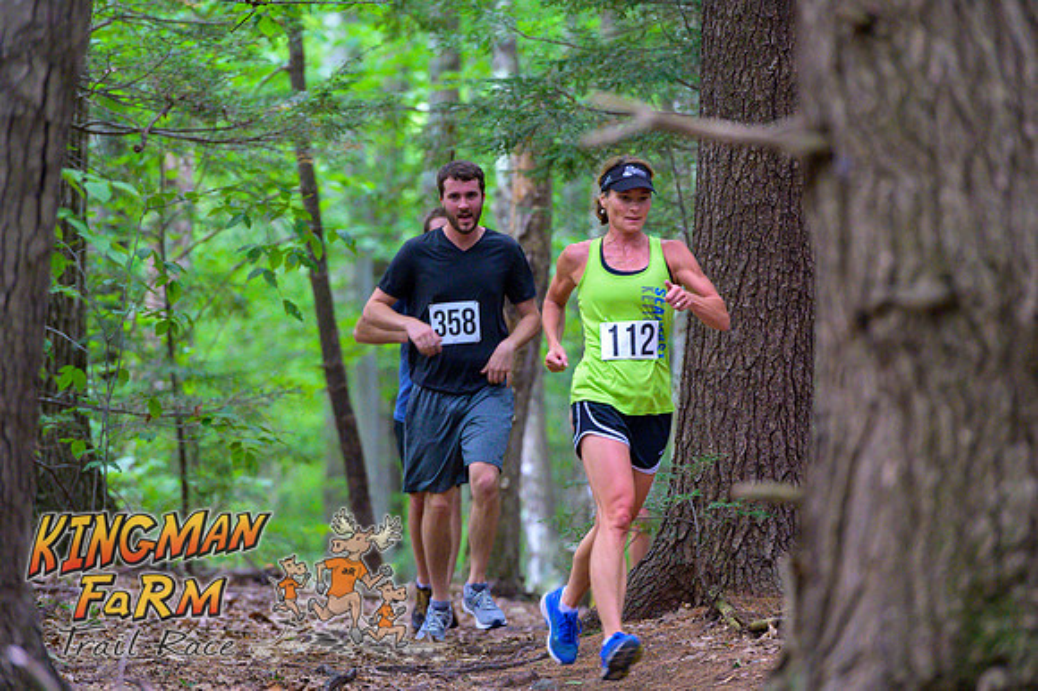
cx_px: 519
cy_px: 346
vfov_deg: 7.0
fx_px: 5619
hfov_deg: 10.6
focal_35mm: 195
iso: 8000
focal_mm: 195
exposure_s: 1/200
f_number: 4
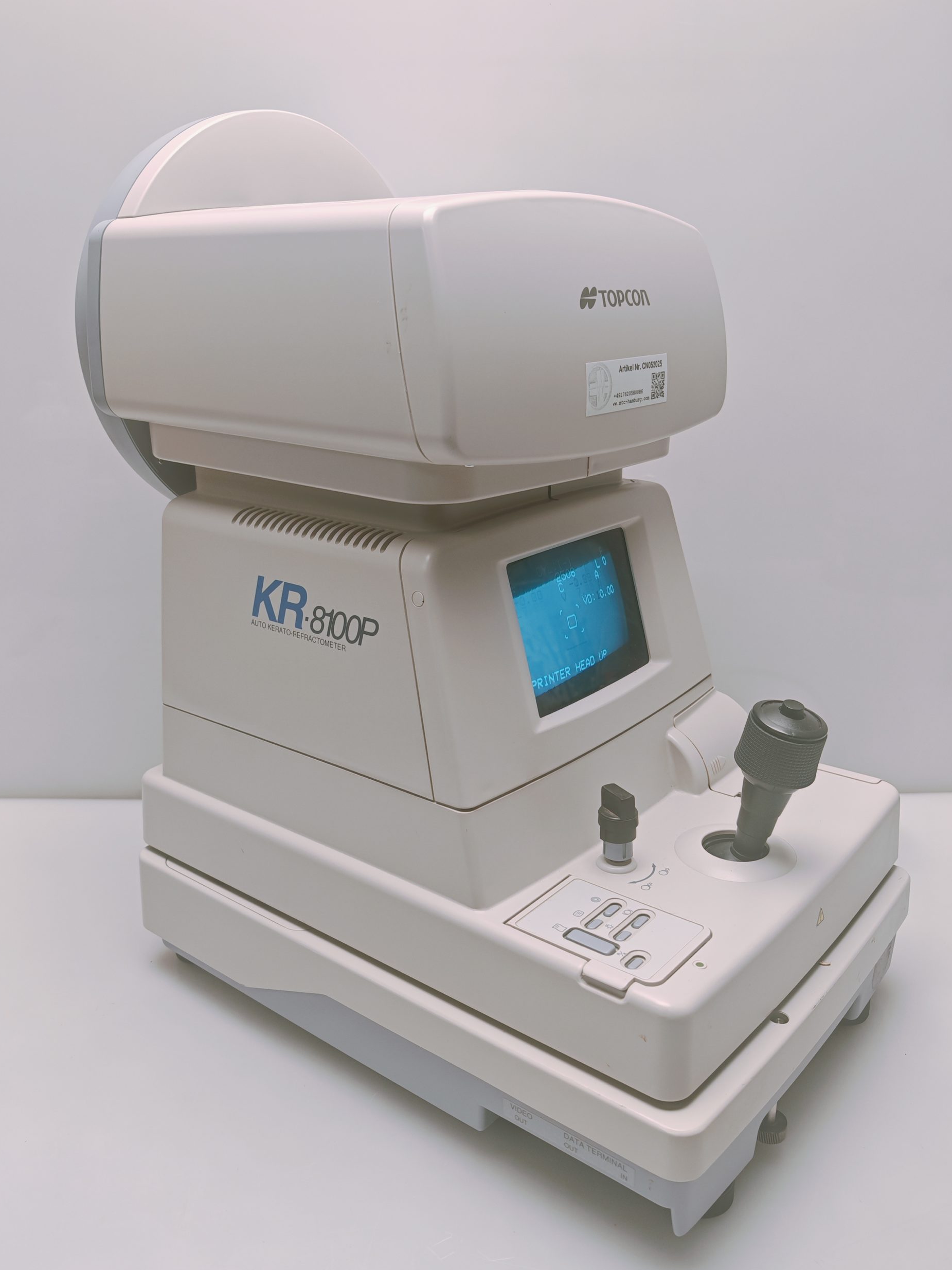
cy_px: 631
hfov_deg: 49.7
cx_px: 470
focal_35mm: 28
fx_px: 1027
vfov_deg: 63.5
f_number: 2
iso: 80
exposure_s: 1/100
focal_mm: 6.83
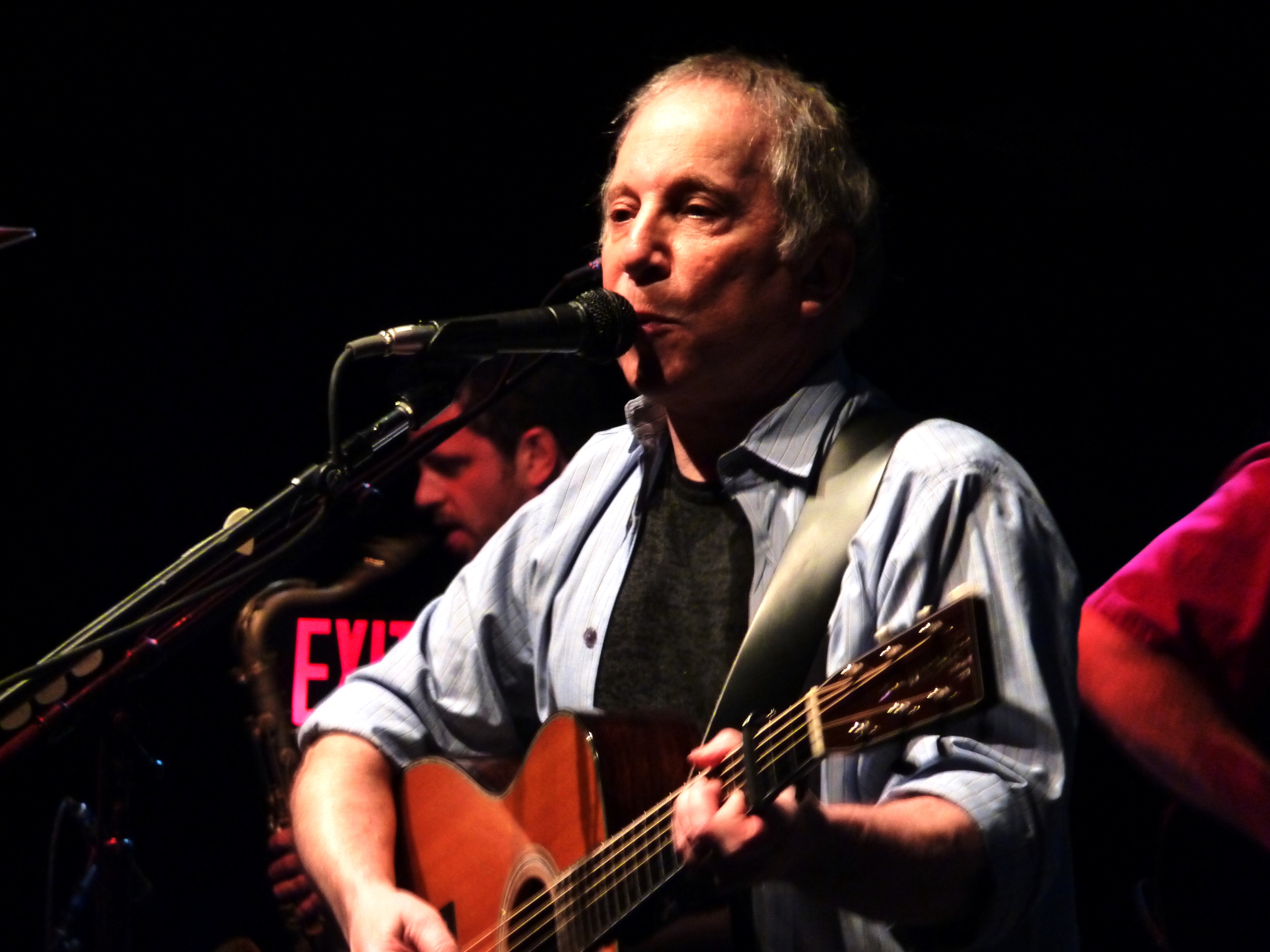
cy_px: 476
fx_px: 11006
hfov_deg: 6.6
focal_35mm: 300
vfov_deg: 5.0
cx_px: 635
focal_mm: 49.2
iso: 400
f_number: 4.9
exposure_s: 1/15
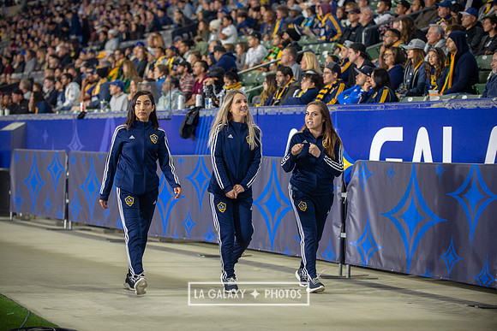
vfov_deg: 11.8
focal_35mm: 116
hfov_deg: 17.6
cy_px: 166
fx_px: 1602
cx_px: 248
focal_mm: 116
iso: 1600
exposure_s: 1/320
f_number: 2.8
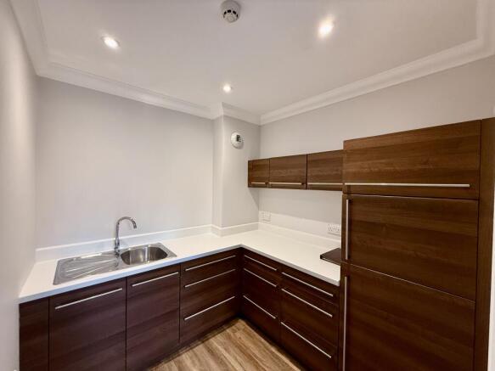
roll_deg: -0.4
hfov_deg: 102.1
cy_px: 186
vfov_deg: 85.7
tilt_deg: +0.3
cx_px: 248
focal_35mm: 14
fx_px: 200
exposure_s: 1/100
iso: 160
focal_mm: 2.22
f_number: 2.2
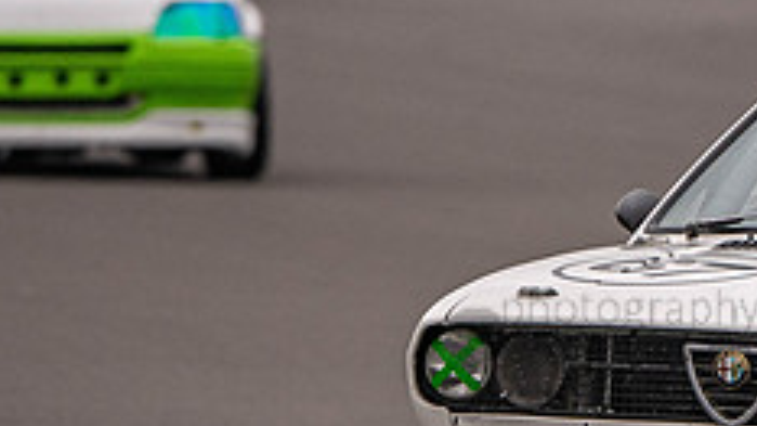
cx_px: 982
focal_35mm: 1732
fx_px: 34762
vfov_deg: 0.7
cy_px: 372
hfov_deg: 1.2
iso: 900
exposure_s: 1/640
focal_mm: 500
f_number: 5.6
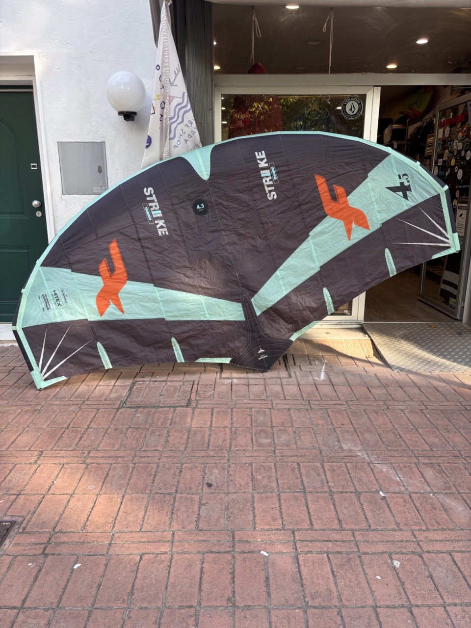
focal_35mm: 26
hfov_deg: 53.1
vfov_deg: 67.3
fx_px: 472
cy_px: 314
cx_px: 236
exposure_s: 1/181
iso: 40
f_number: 1.6
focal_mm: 5.96
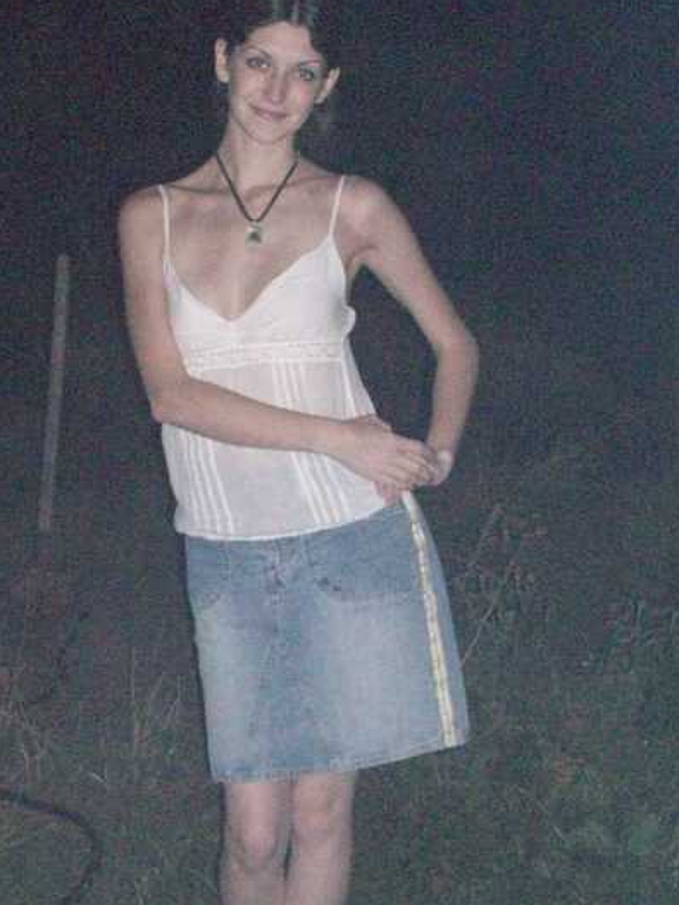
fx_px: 2614
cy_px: 509
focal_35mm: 100
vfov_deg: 19.6
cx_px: 272
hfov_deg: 14.8
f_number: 4.6
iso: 1000
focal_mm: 13.7
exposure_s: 1/223
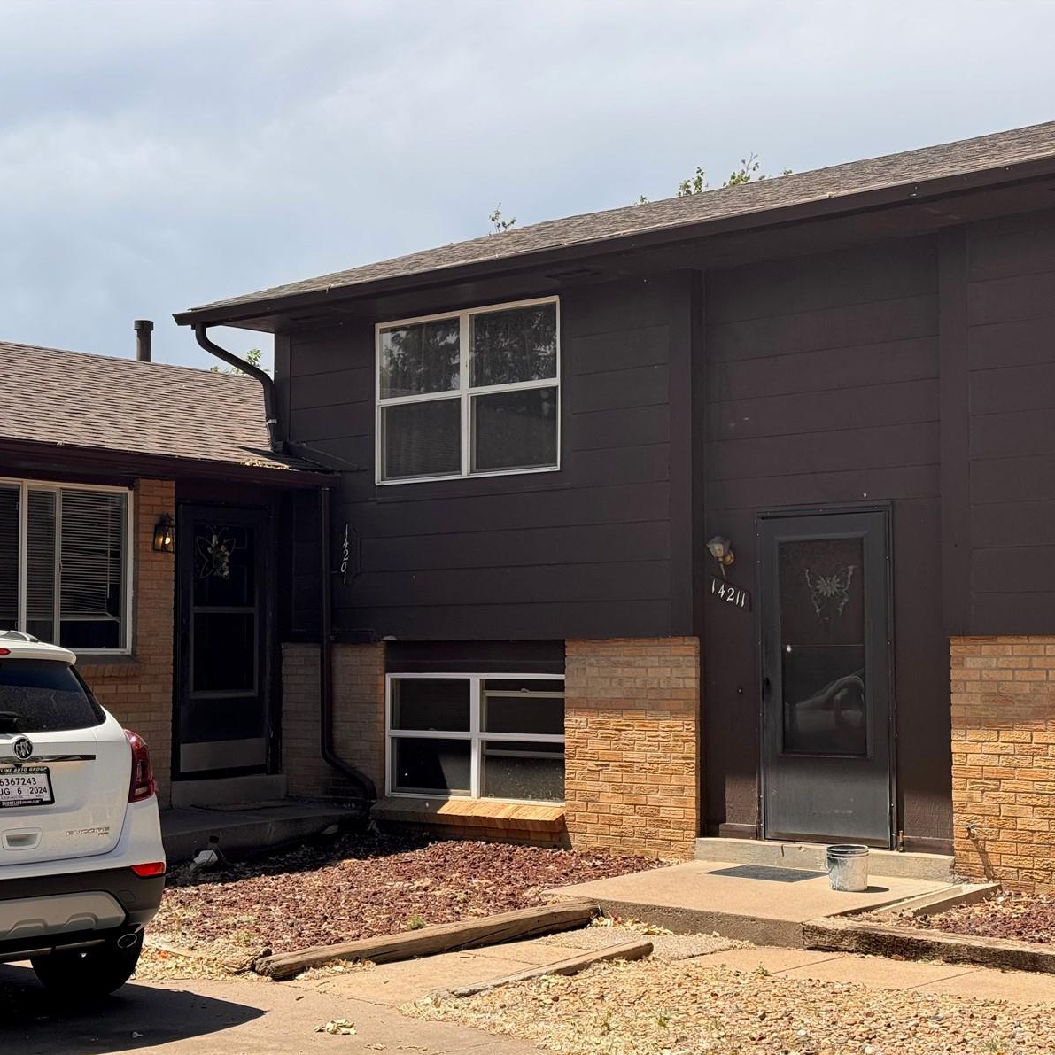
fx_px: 1965
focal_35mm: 57
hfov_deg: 30.0
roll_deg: +0.2
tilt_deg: +3.2
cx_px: 559
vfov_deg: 30.0
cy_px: 525
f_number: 1.78
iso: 64
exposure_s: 1/3096
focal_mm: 6.76
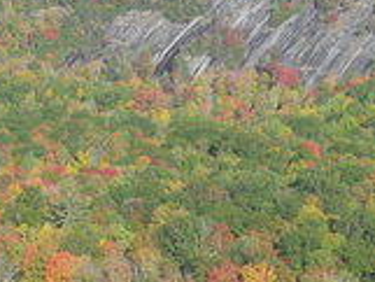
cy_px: 287
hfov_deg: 12.3
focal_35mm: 160
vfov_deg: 9.2
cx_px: 170
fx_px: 1735
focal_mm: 8.3
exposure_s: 1/400
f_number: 3.4
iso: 80
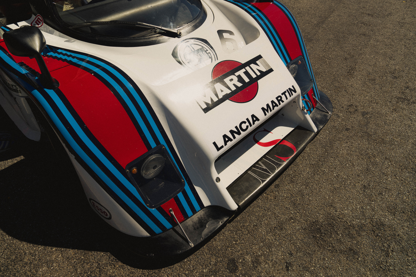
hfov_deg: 73.7
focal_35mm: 24
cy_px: 138
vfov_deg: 53.1
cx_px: 208
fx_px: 277
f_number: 8
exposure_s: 1/1250
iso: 400
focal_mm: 24
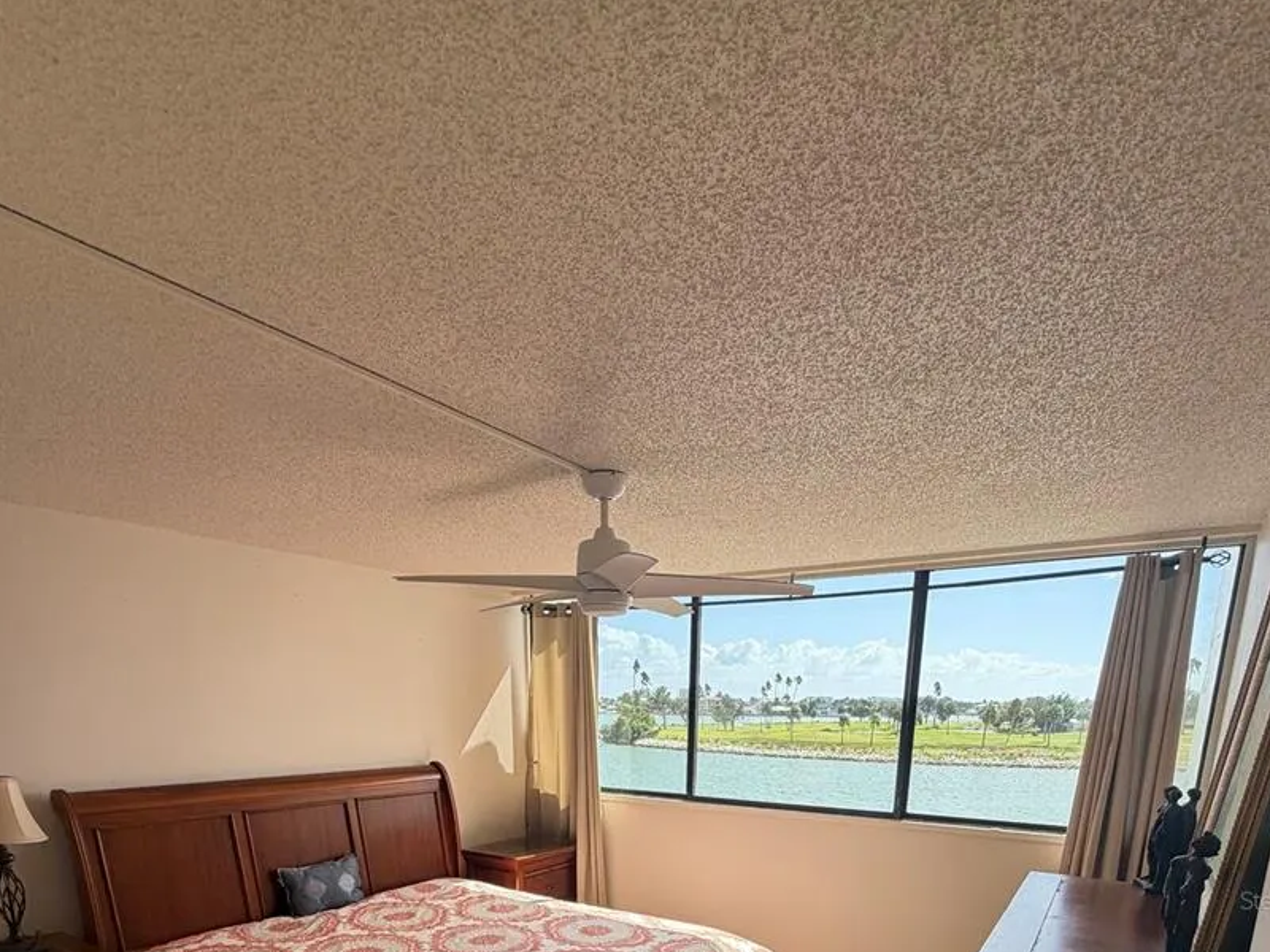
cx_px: 638
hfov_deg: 79.0
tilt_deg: -13.5
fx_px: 770
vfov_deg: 53.3
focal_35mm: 21
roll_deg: -0.4
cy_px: 900
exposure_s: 1/225
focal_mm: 2.22
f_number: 2.2
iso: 50
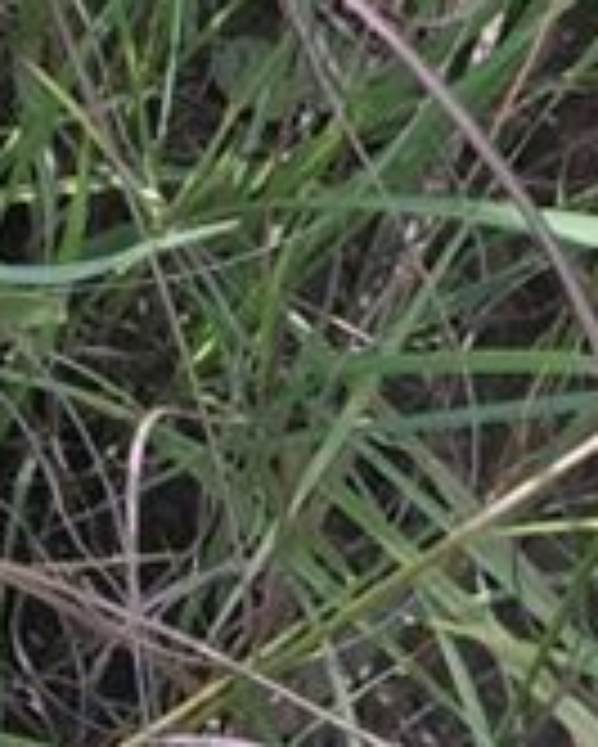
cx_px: -910
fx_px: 3271
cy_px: -569
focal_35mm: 148
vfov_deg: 12.0
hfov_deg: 9.2
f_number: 1.8
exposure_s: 1/149
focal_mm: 4.69
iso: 50
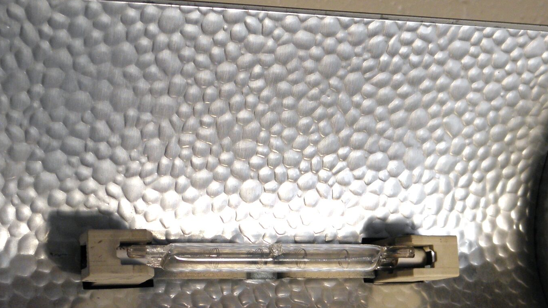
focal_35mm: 78
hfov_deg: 27.2
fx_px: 1133
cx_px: 281
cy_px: 227
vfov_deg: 15.4
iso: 100
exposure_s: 1/80
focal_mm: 6.8
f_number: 3.7
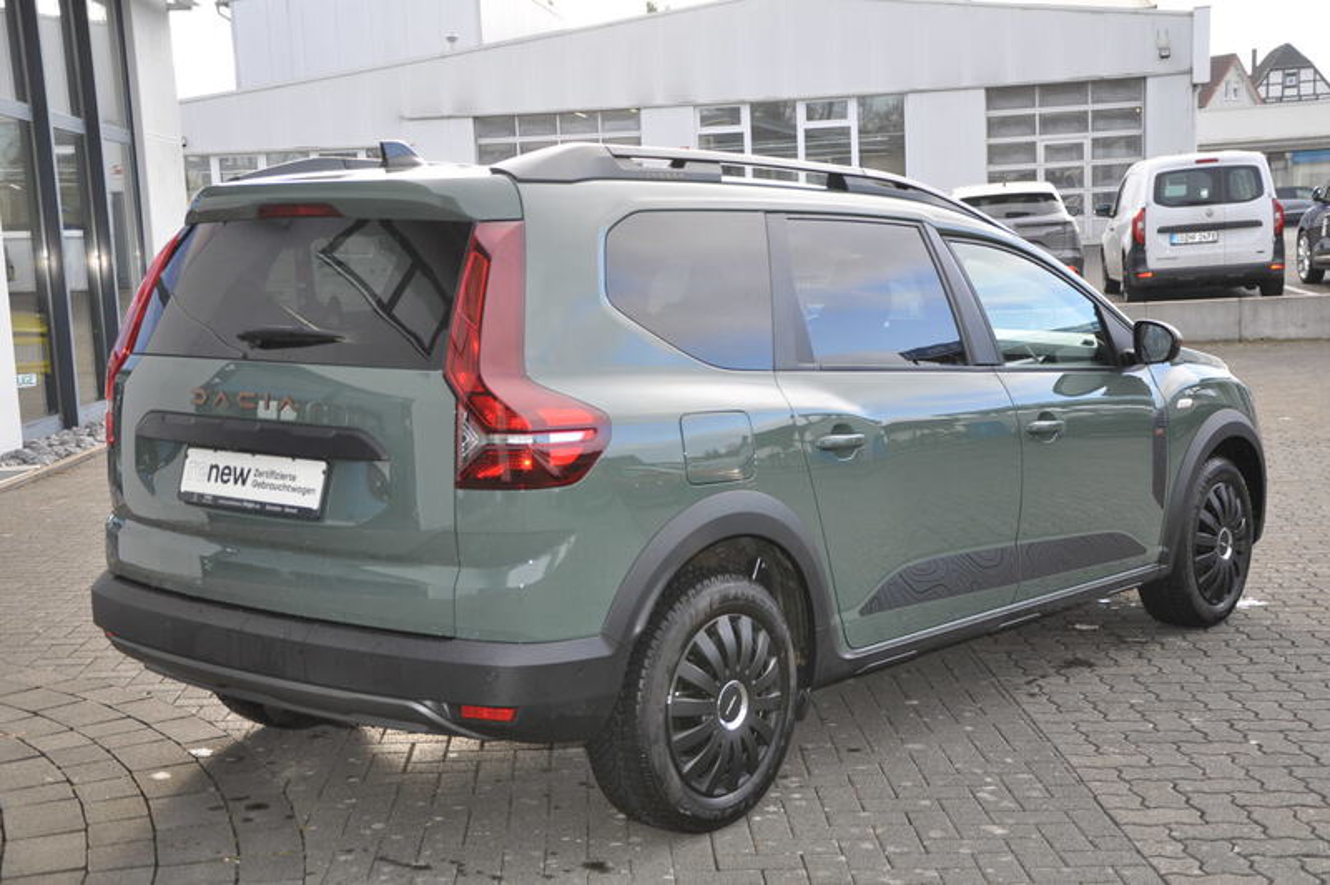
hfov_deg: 41.1
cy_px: 442
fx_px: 1772
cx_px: 665
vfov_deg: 28.0
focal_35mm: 48
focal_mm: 32
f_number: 4.2
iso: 200
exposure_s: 1/200
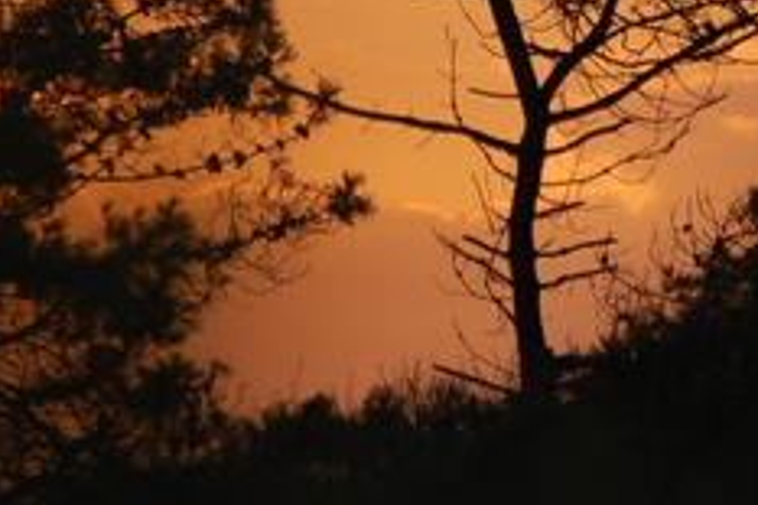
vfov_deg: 1.4
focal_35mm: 977
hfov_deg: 2.1
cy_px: 28
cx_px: 605
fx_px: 20556
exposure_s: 1/1600
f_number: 5.6
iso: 400
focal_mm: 200
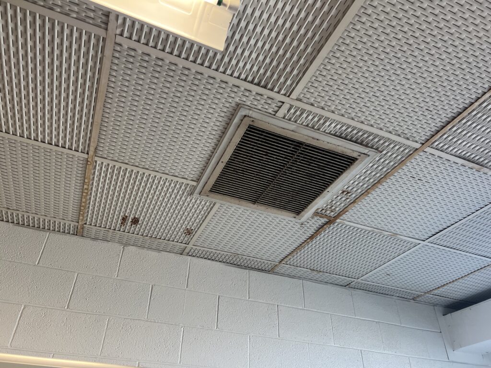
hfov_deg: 67.3
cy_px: 184
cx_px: 246
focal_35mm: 26
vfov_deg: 53.1
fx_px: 369
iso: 64
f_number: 1.5
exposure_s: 1/62
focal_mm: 5.7
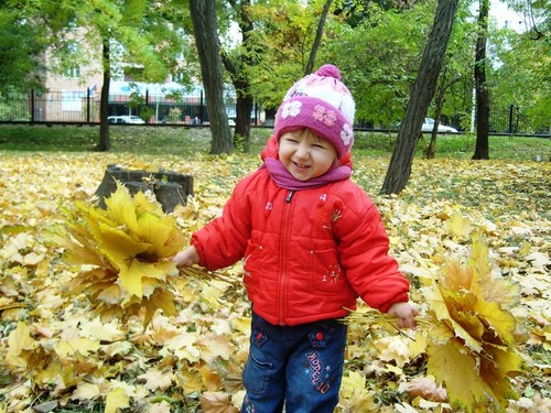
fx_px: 557
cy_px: 206
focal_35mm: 35
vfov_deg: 40.7
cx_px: 276
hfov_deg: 52.6
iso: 50
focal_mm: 5.8
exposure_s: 1/250
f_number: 2.8
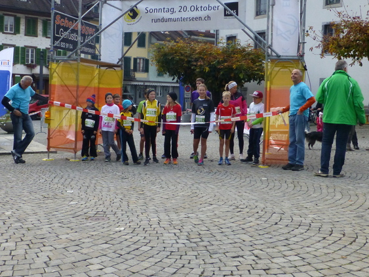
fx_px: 426
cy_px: 101
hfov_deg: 46.8
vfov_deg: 35.7
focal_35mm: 40
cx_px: 173
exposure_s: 1/500
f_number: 3.6
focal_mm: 5.4
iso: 400
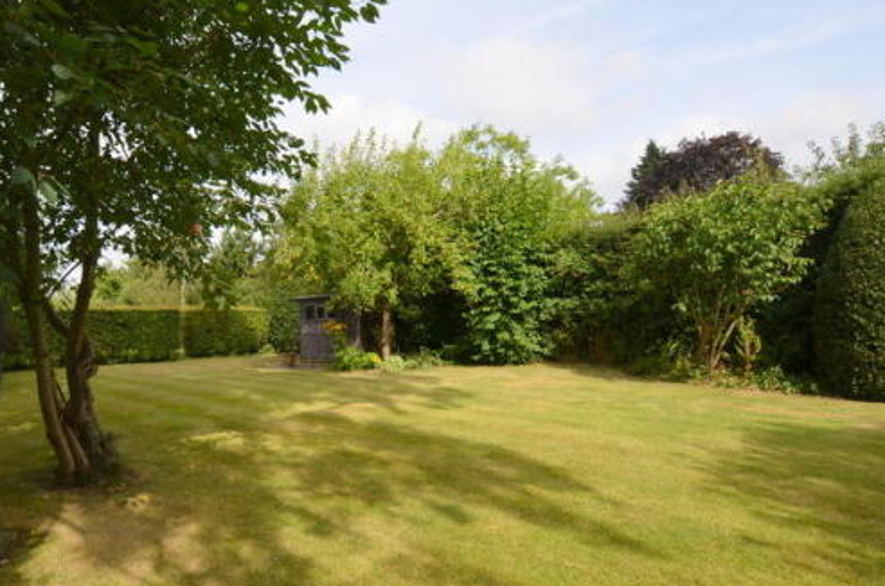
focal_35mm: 20
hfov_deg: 81.5
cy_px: 341
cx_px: 300
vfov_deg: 61.4
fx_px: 491
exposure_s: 1/250
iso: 200
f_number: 8
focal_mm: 10
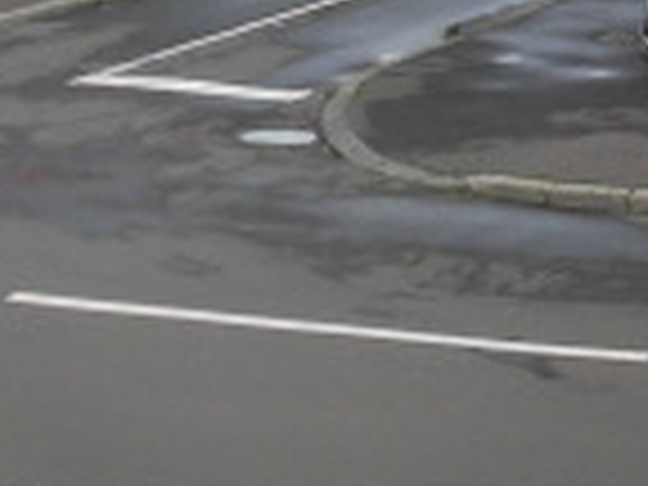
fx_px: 2003
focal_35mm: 107
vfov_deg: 13.3
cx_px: 1048
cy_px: -171
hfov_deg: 16.3
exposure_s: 1/400
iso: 100
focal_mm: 4.3
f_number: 3.1
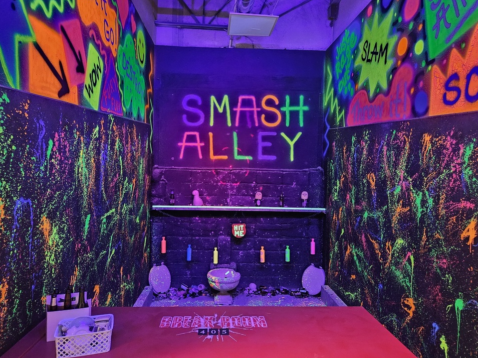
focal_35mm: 24
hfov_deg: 71.6
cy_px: 175
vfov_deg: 56.8
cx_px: 235
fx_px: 331
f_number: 1.8
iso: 800
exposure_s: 1/24
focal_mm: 5.4
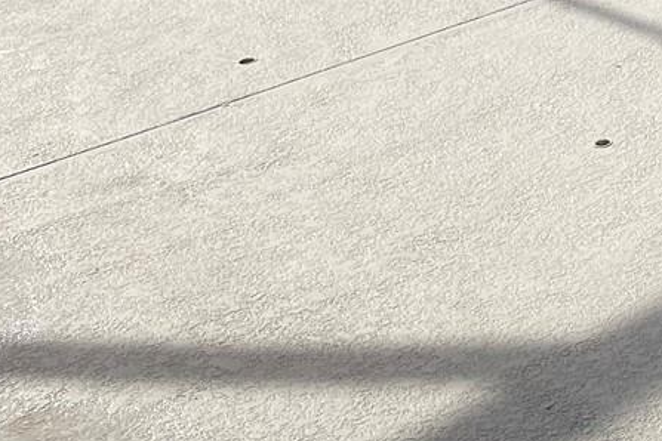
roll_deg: -1.1
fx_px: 1710
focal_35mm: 93
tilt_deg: -8.2
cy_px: -403
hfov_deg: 18.4
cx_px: 1097
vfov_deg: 13.0
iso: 32
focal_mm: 5.1
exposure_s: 1/2857
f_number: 1.6
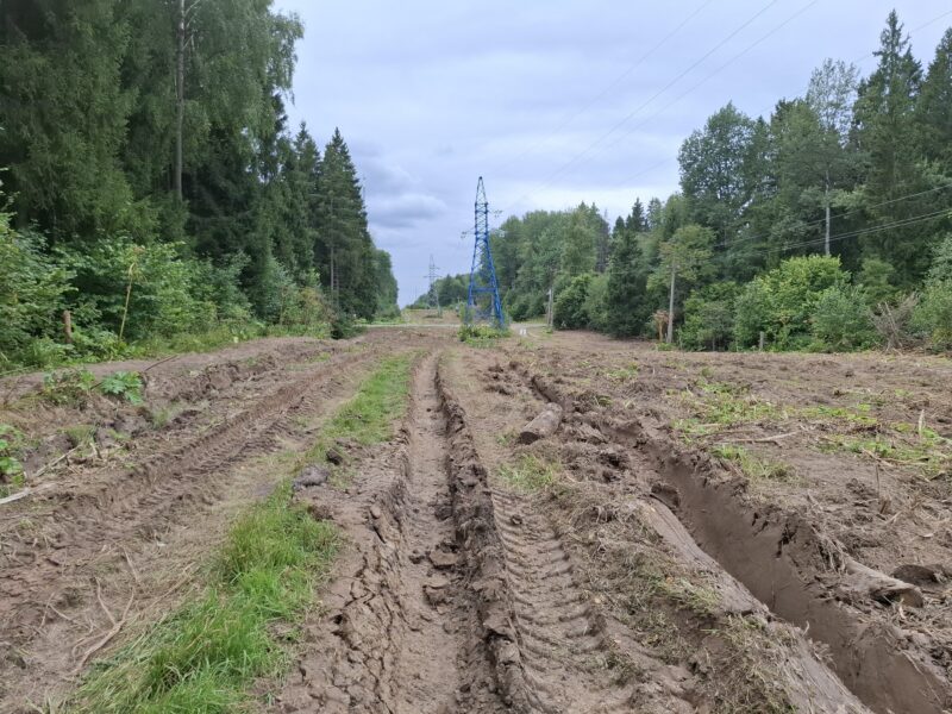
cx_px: 476
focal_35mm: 23
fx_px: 633
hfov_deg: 73.9
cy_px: 357
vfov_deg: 58.9
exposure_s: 1/754
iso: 50
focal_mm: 5.54
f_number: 1.8
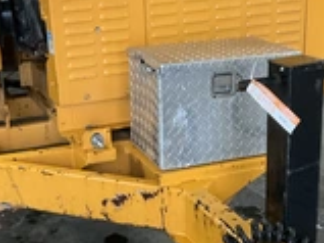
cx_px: 161
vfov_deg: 20.0
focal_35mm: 73
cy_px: 178
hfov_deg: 26.7
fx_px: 683
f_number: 1.8
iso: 250
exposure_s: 1/60
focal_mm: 3
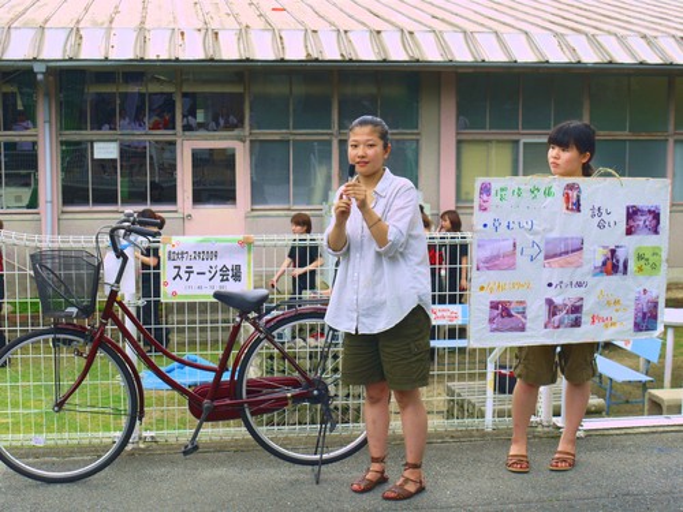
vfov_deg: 25.2
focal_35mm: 58
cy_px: 256
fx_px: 1144
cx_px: 342
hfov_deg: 33.2
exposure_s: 1/100
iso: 100
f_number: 6.3
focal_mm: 29
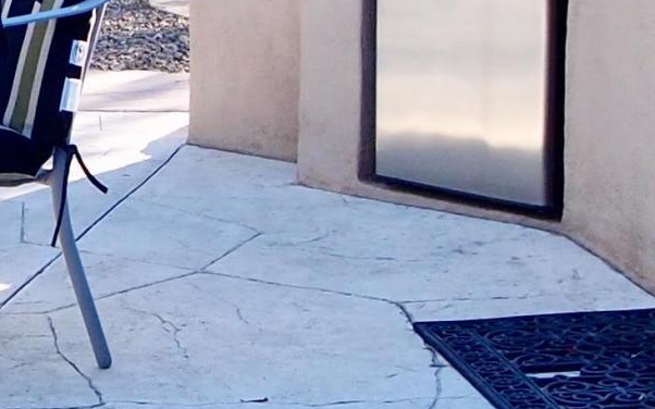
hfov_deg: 13.4
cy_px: 9
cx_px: -287
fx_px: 2641
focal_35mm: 148
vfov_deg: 8.8
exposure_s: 1/250
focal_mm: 6
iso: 100
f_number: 2.5
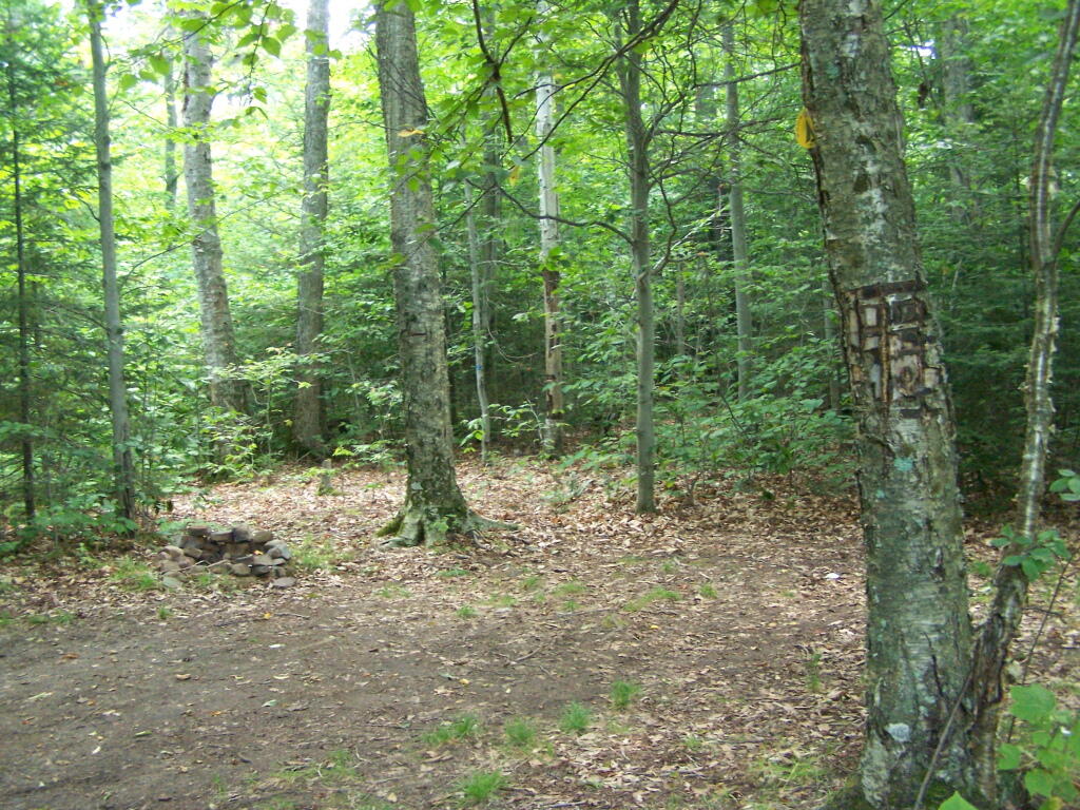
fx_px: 1186
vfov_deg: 37.7
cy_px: 405
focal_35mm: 38
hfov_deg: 49.0
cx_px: 540
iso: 400
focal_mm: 6.3
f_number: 2.8
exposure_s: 1/60
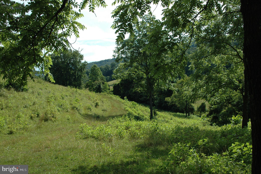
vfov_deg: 36.8
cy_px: 87
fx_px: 261
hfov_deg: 53.2
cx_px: 130
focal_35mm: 36
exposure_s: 1/320
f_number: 9
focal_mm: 24
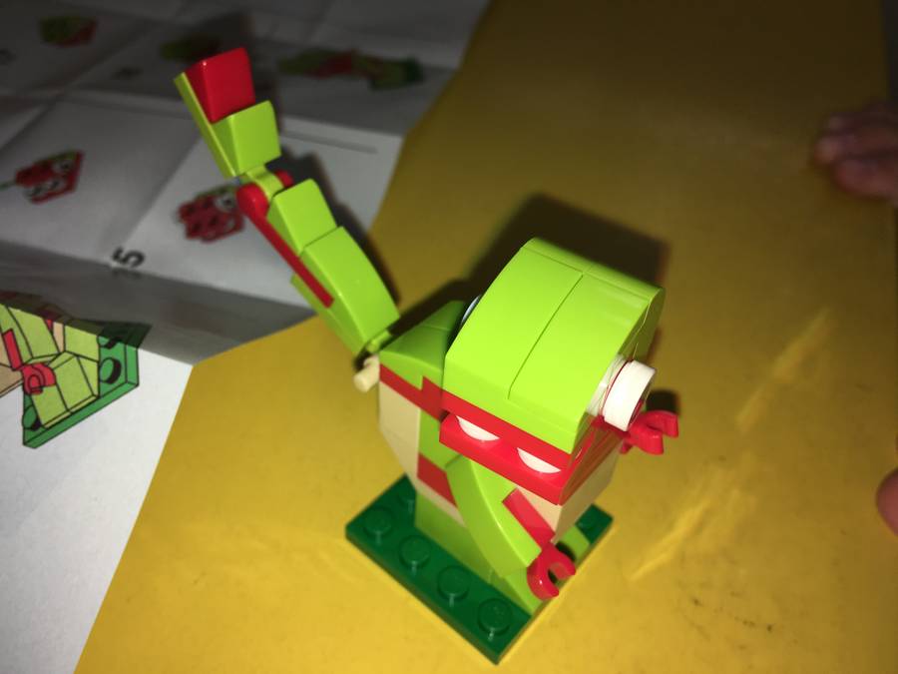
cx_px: 449
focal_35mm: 29
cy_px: 337
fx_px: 752
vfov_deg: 48.2
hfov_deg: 61.7
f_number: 2.2
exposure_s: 1/329
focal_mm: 4.15
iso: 25
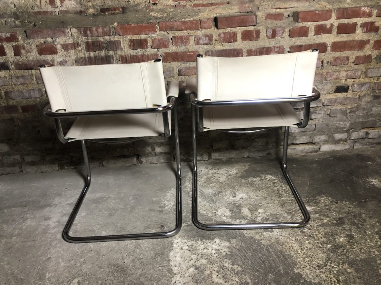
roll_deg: +3.7
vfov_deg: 46.8
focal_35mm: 30
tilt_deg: -24.4
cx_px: 187
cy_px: 142
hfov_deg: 60.0
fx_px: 330
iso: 64
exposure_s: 1/17
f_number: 1.8
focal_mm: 4
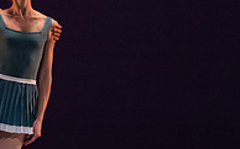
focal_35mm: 1221
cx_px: -21
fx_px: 7982
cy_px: 78
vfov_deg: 1.1
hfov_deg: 1.7
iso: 5000
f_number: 7.1
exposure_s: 1/400
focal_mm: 400
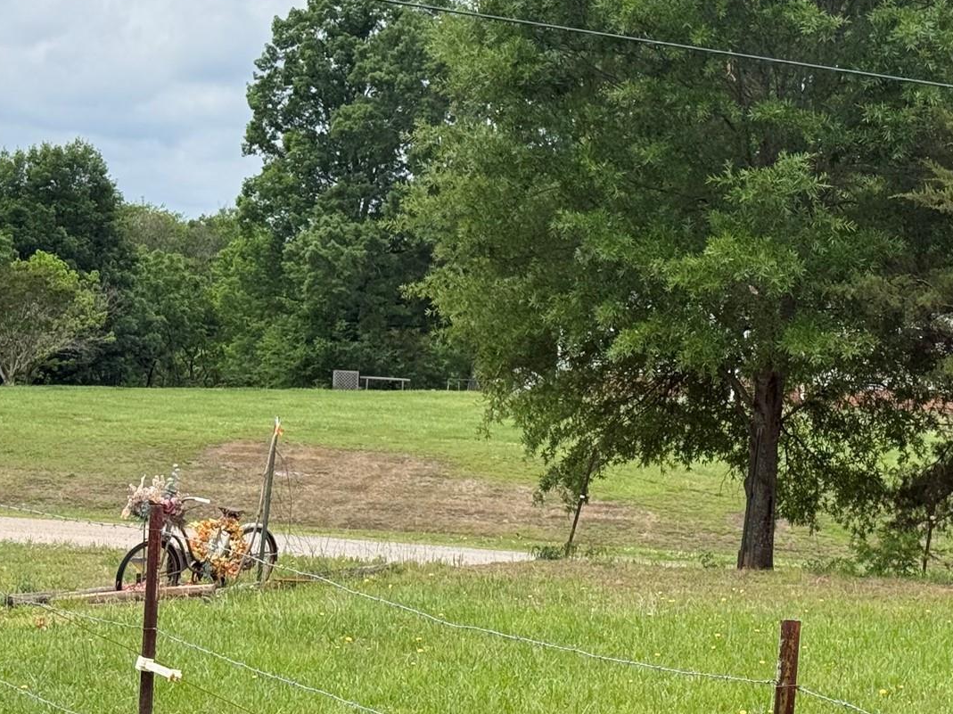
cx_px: 874
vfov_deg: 16.0
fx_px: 2532
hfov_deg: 20.8
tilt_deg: +2.2
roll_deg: -3.8
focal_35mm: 92
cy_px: 243
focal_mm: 6.76
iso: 80
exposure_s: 1/3378
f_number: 1.78
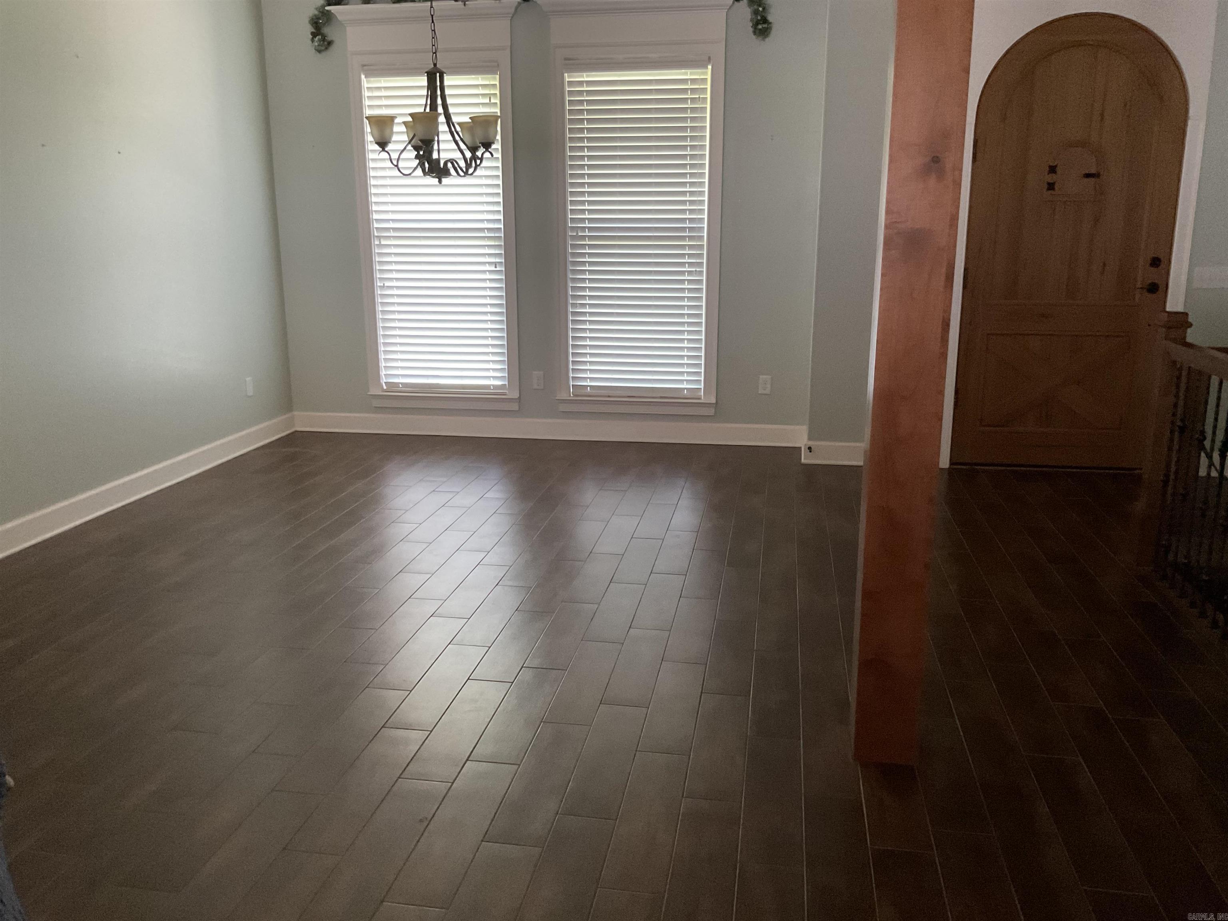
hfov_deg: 61.7
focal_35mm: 29
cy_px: 460
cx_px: 614
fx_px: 1029
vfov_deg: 48.2
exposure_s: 1/30
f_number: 1.8
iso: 400
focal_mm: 3
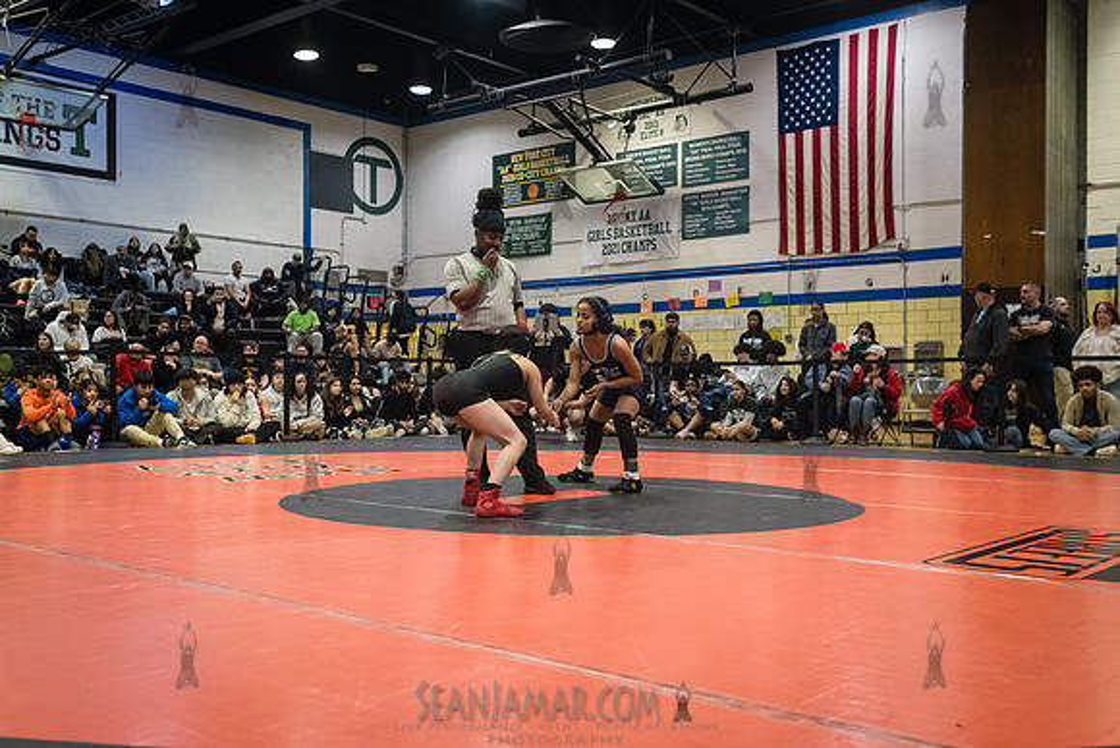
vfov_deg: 37.9
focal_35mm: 35
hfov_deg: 54.4
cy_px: 374
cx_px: 560
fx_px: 1089
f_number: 4
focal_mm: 35
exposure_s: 1/400
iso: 6400
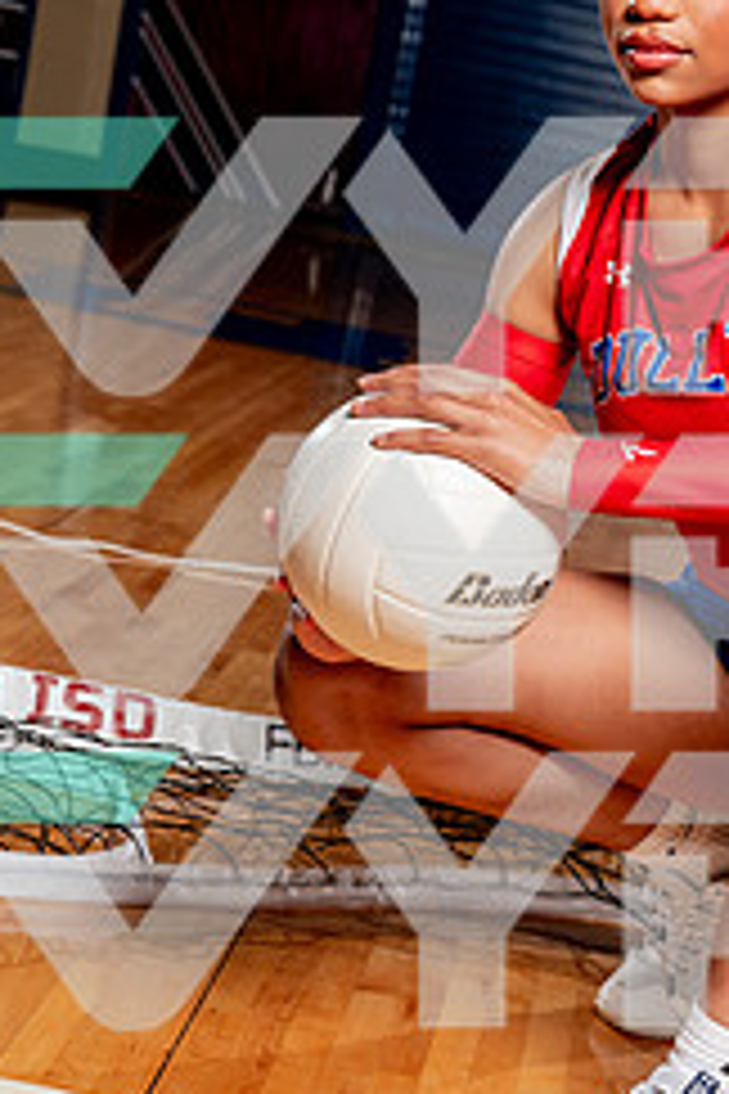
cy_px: 576
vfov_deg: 20.8
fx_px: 2977
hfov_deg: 13.9
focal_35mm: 98
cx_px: 580
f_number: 5.6
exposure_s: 1/250
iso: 200
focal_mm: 53
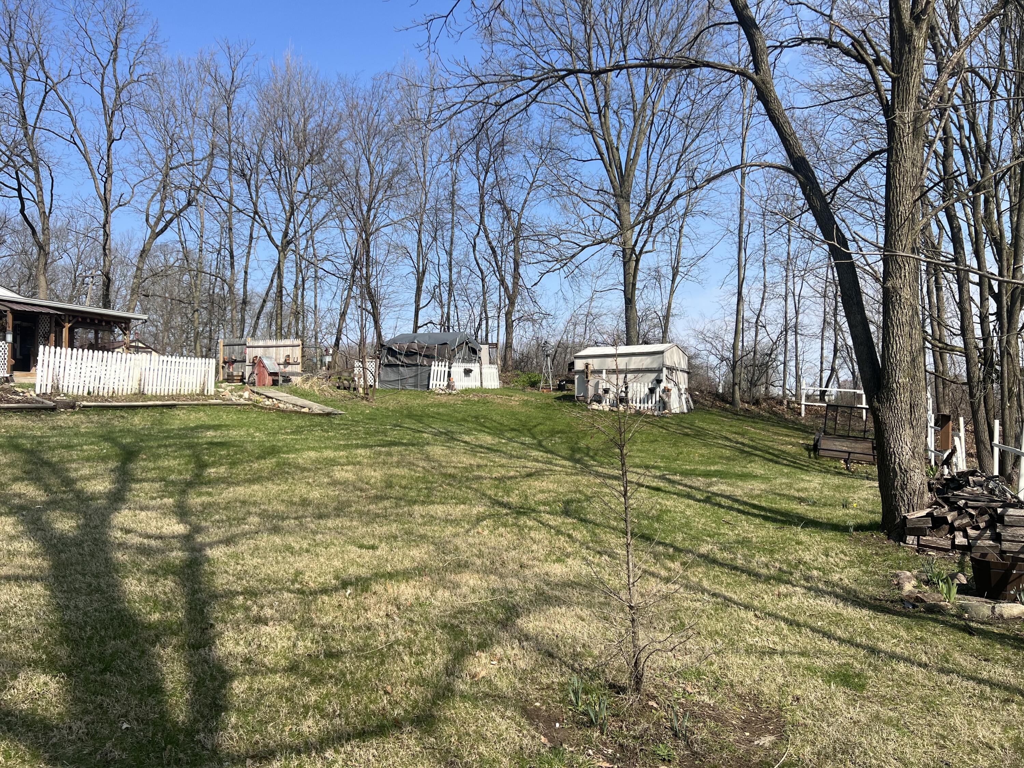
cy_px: 384
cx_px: 512
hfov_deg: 67.3
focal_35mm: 26
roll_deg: +1.3
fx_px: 769
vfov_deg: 53.1
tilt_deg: +3.7
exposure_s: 1/3831
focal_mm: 5.7
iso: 50
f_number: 1.5
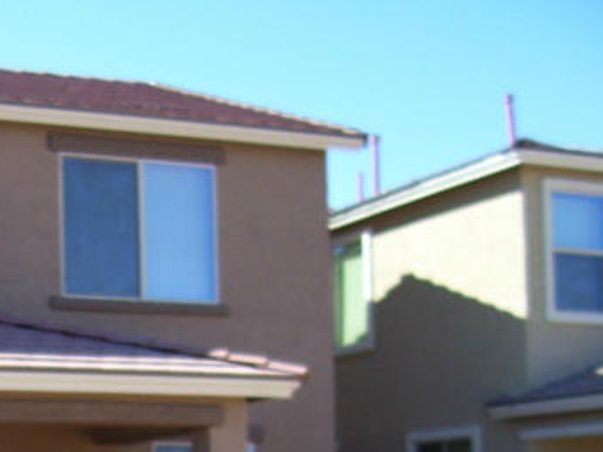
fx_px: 1376
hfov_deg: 23.0
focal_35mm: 79
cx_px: -93
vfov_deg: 17.9
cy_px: 522
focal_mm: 5.6
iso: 80
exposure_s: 1/750
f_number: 2.7
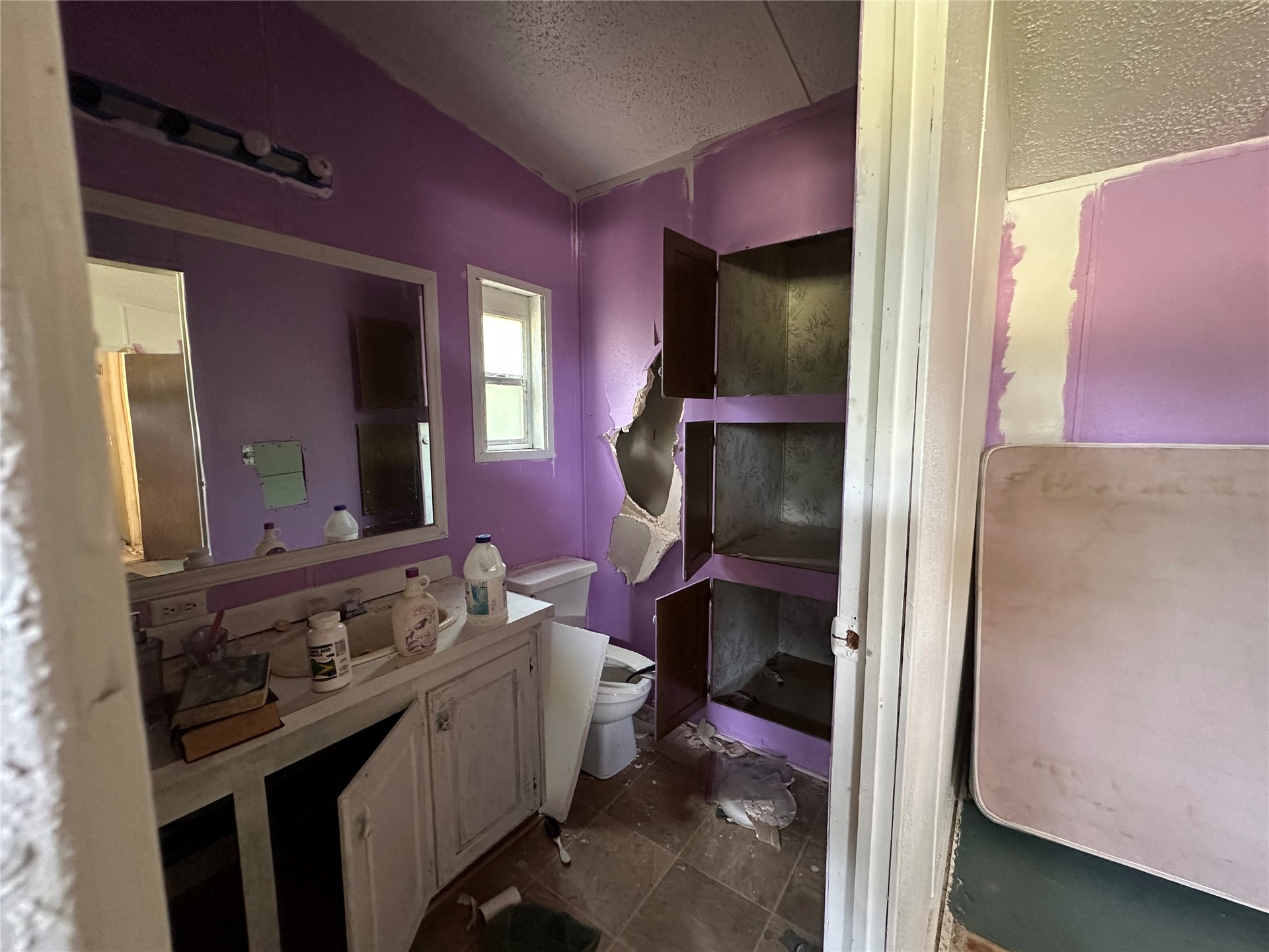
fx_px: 513
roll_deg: +0.1
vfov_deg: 85.7
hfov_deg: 102.1
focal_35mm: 14
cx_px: 634
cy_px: 476
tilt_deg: -6.1
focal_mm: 2.22
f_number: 2.2
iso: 800
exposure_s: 1/60
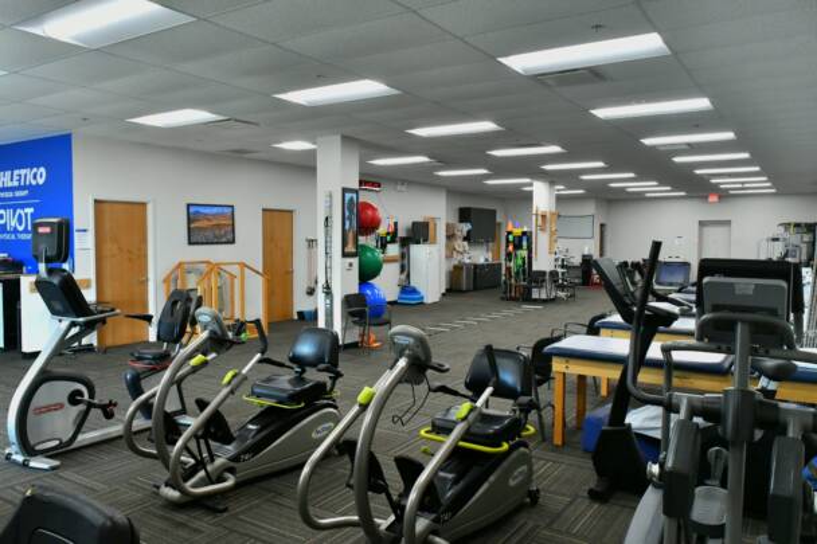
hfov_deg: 67.4
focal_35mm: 27
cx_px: 408
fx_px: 613
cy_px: 272
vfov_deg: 47.9
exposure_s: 1/50
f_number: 9
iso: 1600
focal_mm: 18
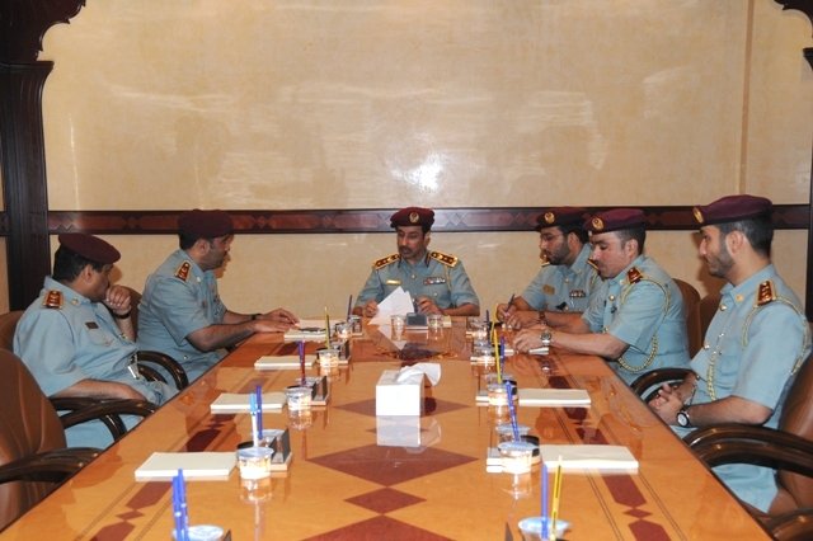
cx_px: 406
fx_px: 982
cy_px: 270
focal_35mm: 44
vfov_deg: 30.8
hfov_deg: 45.0
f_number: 5.6
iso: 640
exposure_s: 1/80
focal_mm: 29
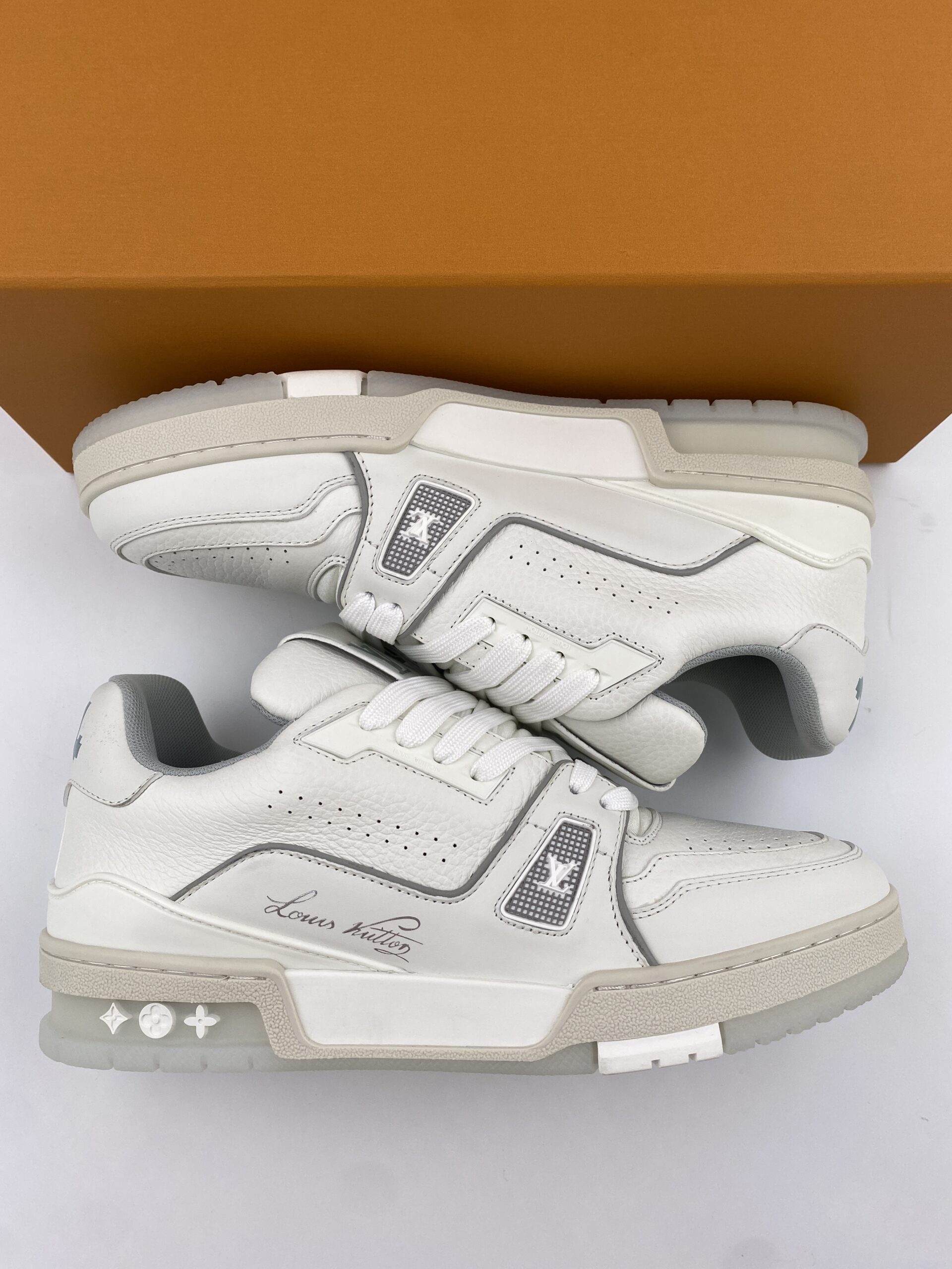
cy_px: 634
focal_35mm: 26
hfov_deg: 53.1
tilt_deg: -76.3
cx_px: 476
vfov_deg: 67.3
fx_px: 953
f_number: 1.8
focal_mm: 4.25
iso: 32
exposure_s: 1/1996
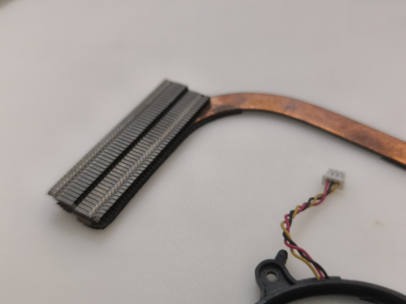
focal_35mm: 35
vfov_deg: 40.7
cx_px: 203
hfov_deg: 52.6
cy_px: 152
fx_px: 411
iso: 250
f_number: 1.6
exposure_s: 1/50
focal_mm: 6.57
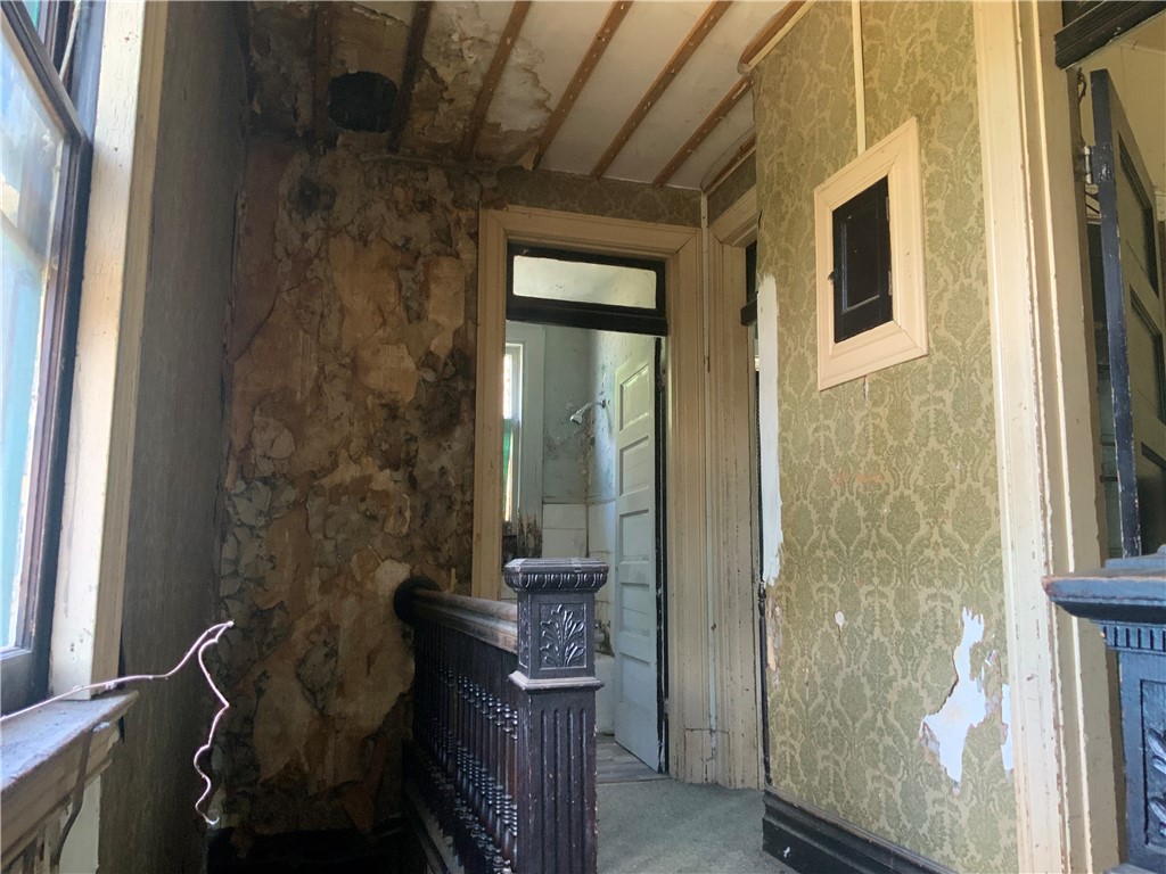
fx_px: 977
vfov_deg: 48.2
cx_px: 583
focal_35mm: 29
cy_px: 437
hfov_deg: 61.7
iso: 250
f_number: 1.8
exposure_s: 1/60
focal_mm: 3
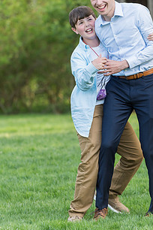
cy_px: 65
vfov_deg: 7.0
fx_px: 1874
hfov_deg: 4.7
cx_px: 100
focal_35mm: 294
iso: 500
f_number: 4
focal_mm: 200
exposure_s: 1/320
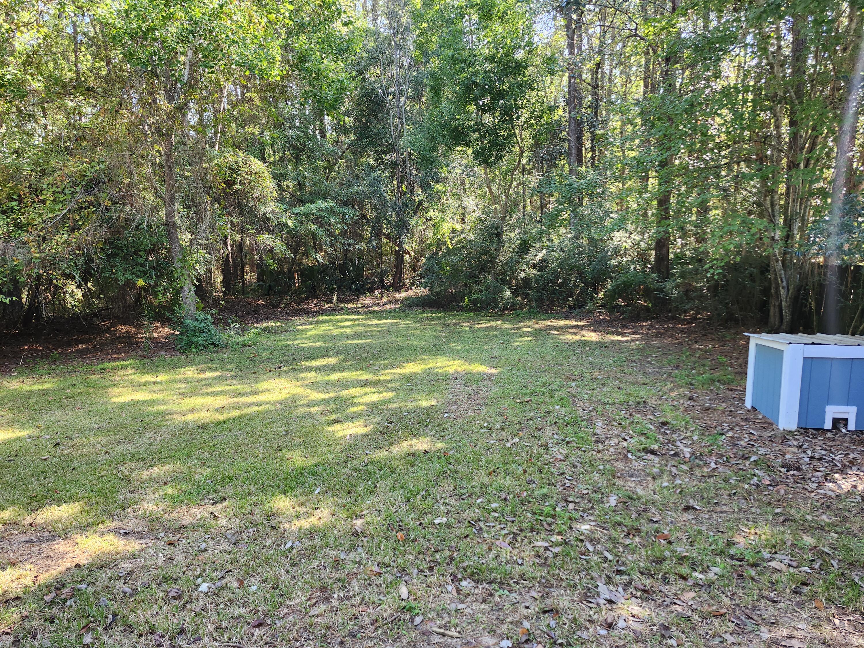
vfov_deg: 58.9
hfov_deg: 73.9
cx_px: 432
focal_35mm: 23
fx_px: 574
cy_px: 324
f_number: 1.8
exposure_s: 1/180
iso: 200
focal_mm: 5.54
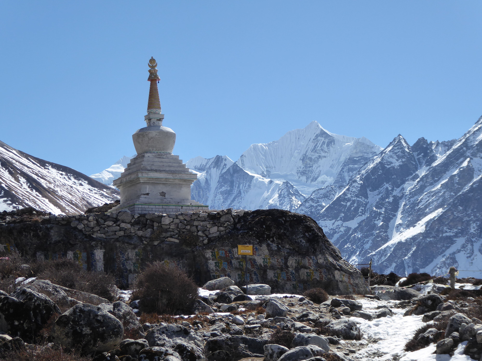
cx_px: 241
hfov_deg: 21.8
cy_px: 180
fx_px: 1253
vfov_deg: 16.4
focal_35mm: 90
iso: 125
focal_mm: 16.1
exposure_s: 1/640
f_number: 4.9
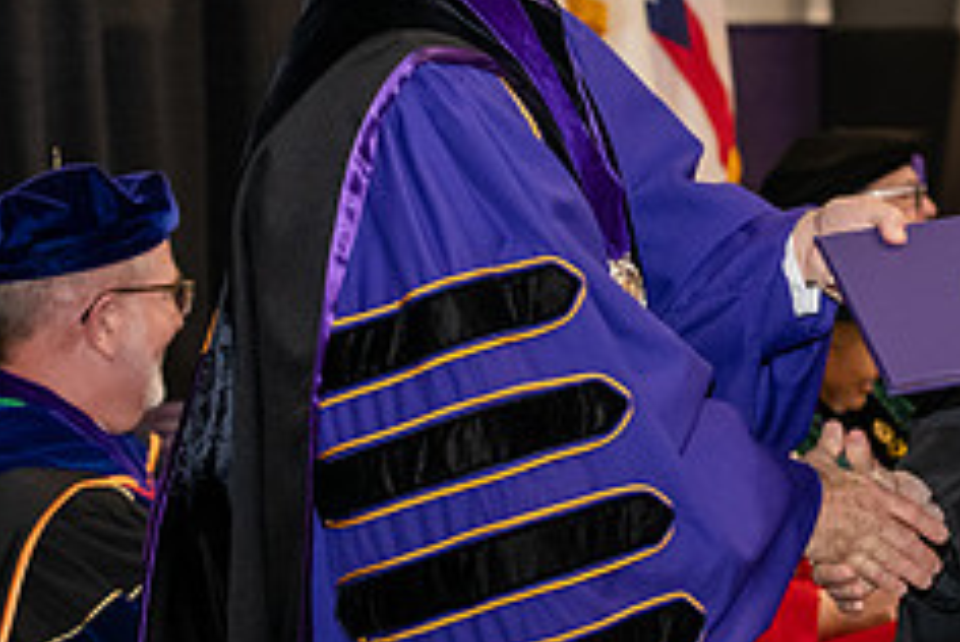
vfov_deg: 8.0
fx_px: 4592
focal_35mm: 172
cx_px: 789
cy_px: 79
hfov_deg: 11.9
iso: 2500
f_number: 5
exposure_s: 1/200
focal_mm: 70
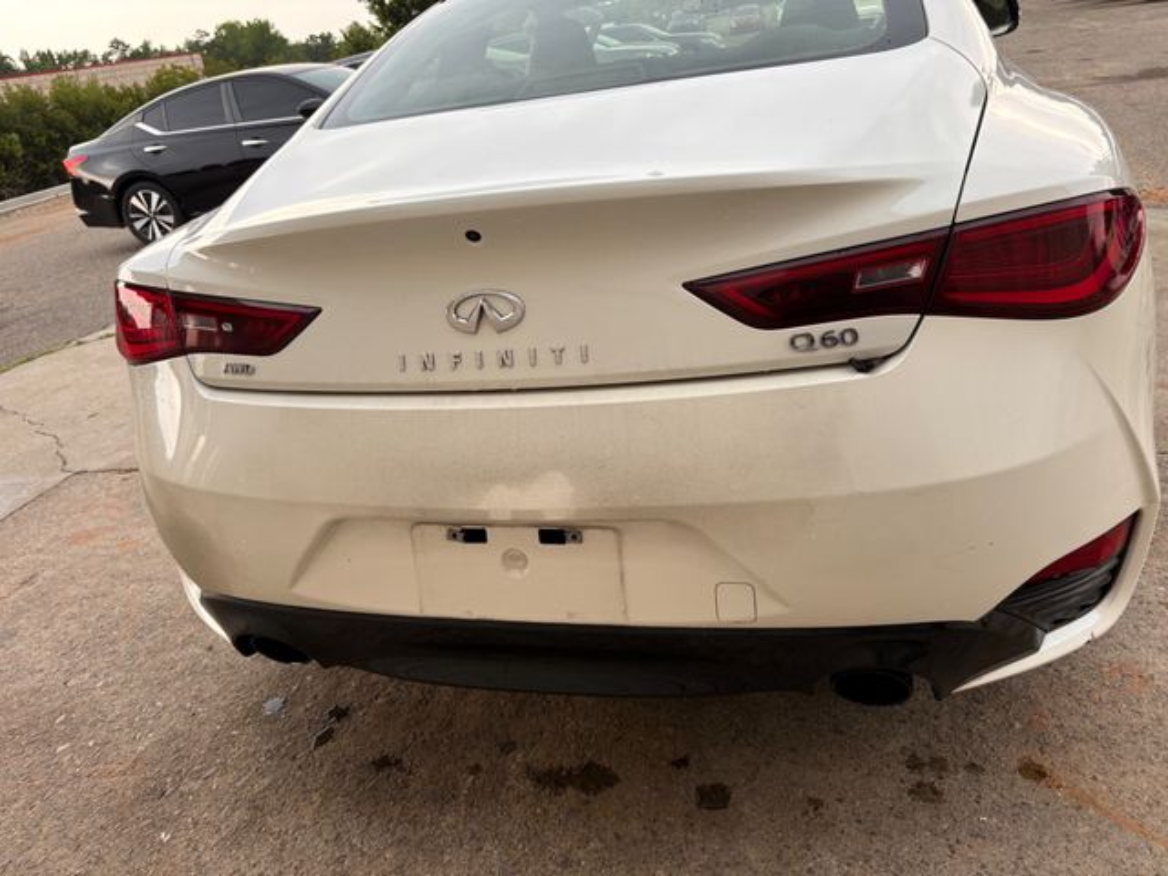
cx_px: 584
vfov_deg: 53.1
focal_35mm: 26
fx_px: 877
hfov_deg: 67.3
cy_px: 438
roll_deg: +9.9
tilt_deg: -24.8
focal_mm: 5.96
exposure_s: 1/197
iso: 40
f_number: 1.6
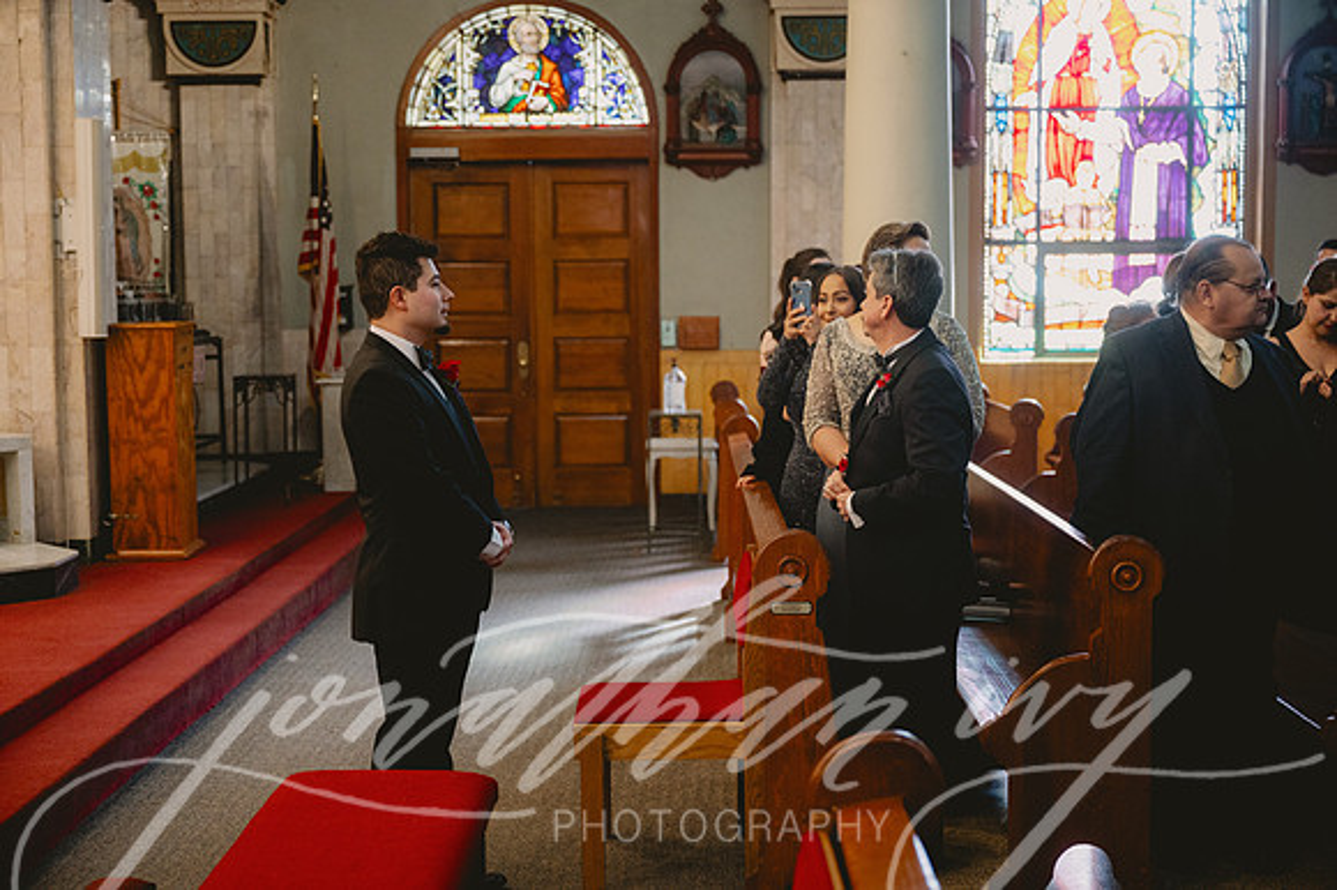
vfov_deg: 28.6
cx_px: 668
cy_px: 445
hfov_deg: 41.9
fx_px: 1744
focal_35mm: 47
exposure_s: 1/500
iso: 2000
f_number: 2.8
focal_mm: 47
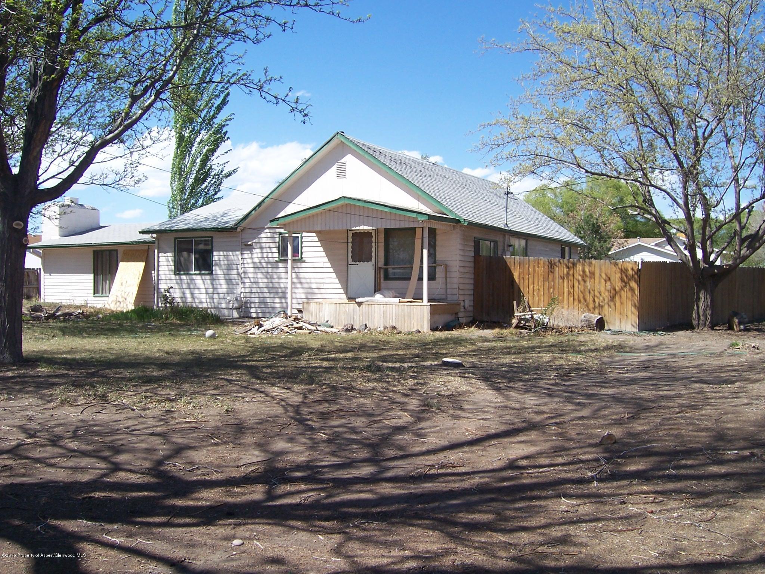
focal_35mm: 36
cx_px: 382
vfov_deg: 39.7
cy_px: 287
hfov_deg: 51.4
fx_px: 796
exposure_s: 1/350
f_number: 4.8
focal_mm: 6
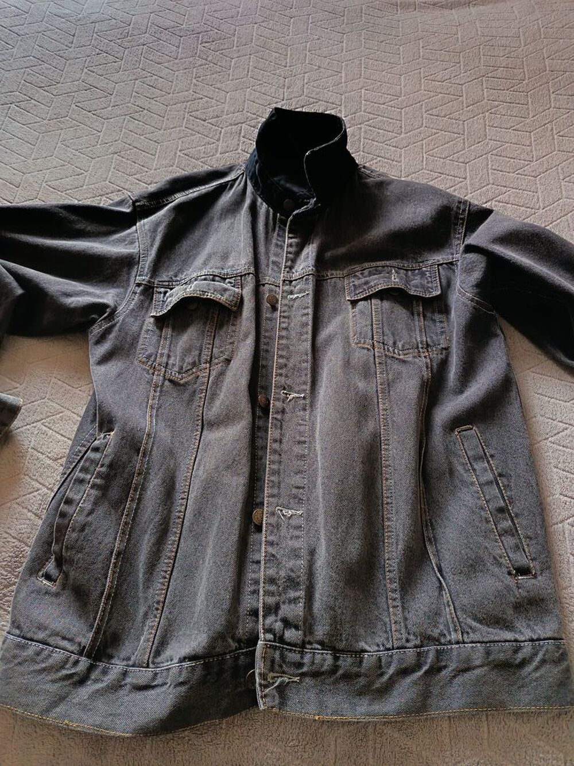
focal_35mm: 24
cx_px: 287
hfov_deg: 56.8
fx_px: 531
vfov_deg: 71.6
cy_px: 383
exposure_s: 1/50
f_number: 1.75
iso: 3242
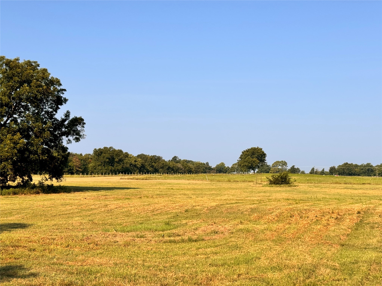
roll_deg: -2.1
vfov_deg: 30.3
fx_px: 530
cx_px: 191
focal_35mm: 48
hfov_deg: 39.7
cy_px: 143
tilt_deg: +4.8
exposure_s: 1/5848
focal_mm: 6.76
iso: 64
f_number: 1.78
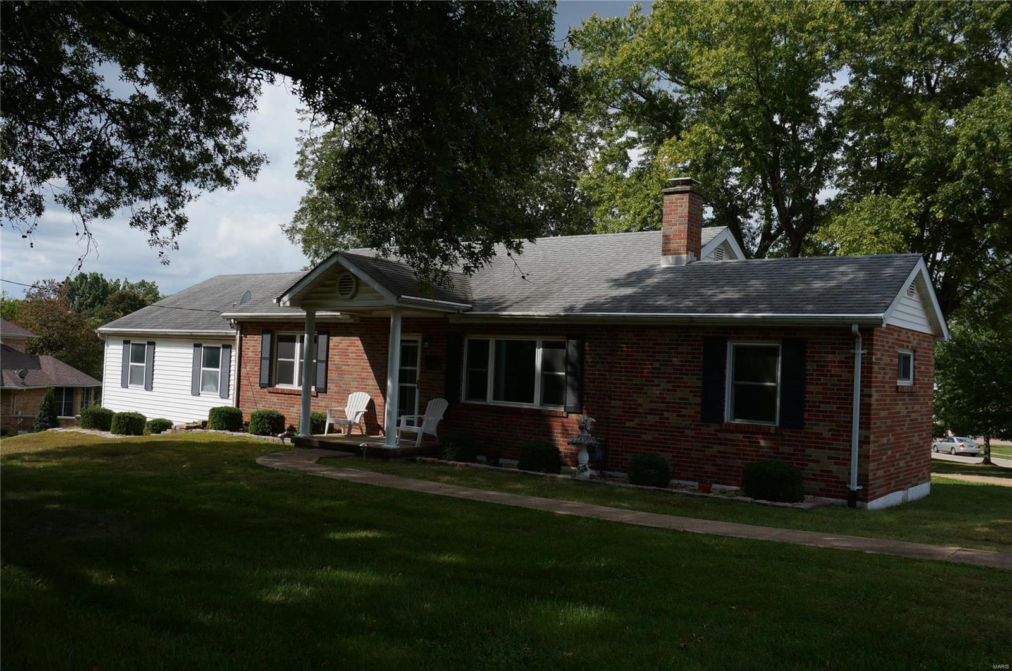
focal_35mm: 32
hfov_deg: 59.6
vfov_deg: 41.6
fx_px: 884
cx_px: 506
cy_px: 336
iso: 200
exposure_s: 1/320
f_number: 11
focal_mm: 21
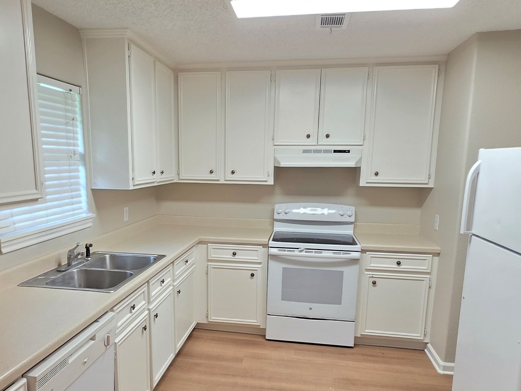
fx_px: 376
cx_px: 228
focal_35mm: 25
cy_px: 236
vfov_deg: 54.5
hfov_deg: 69.1
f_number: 1.9
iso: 200
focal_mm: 2.2
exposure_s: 1/60
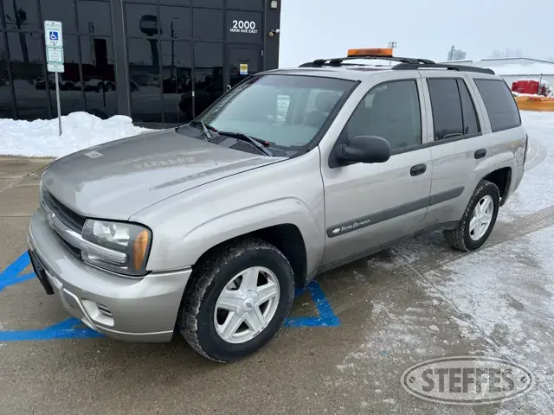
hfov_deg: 67.3
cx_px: 277
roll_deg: -1.7
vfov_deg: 53.1
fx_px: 416
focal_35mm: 26
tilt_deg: -15.8
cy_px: 208
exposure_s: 1/1468
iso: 50
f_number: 1.5
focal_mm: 5.7
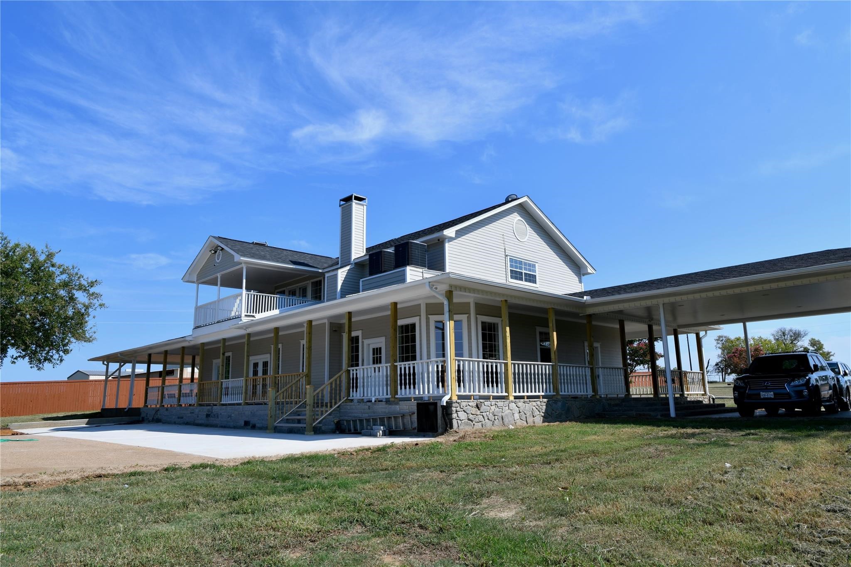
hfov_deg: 73.7
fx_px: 567
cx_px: 426
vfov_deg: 53.1
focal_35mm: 24
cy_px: 284
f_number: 16
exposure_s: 1/100
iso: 100
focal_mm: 24
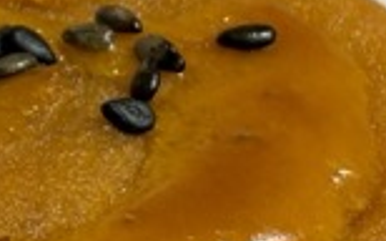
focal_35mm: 287
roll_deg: -0.2
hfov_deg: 7.2
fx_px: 3017
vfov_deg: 4.6
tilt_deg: -37.9
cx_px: -216
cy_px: -58
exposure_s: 1/60
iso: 64
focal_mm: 5.96
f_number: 1.6
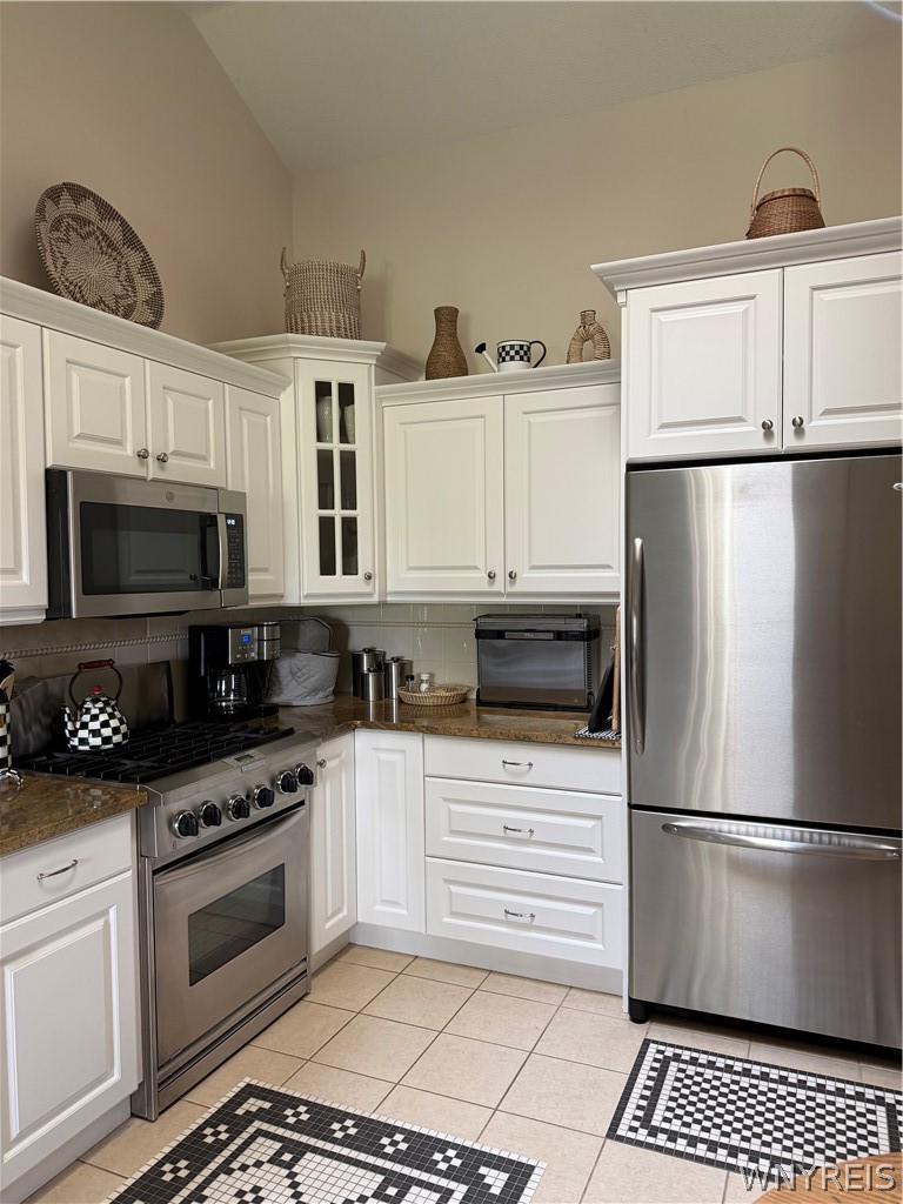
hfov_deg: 56.8
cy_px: 602
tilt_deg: -4.0
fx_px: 835
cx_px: 452
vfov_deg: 71.6
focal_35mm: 24
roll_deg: +0.7
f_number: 1.78
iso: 250
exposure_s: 1/60
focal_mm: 6.76
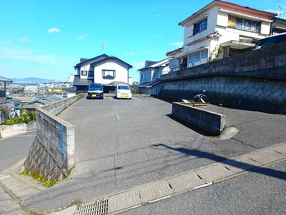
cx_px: 143
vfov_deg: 63.4
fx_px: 174
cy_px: 108
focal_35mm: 21
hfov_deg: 79.0
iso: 125
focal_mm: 3.7
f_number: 3.5
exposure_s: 1/800
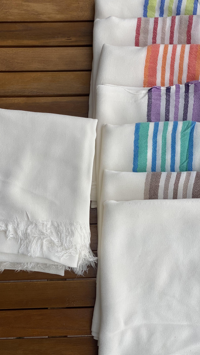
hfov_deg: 21.1
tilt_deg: -81.4
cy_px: 177
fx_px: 537
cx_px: 95
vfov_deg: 36.6
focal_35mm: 57
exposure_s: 1/856
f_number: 2
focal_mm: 6
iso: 20
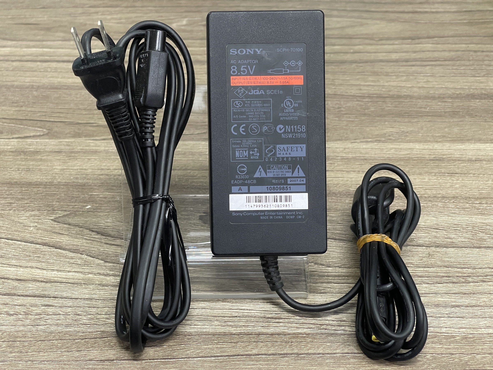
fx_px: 911
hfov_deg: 30.3
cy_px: 185
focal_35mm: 64
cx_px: 246
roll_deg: +0.5
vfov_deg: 22.9
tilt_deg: -35.9
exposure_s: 1/50
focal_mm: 7.5
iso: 640
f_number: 2.2
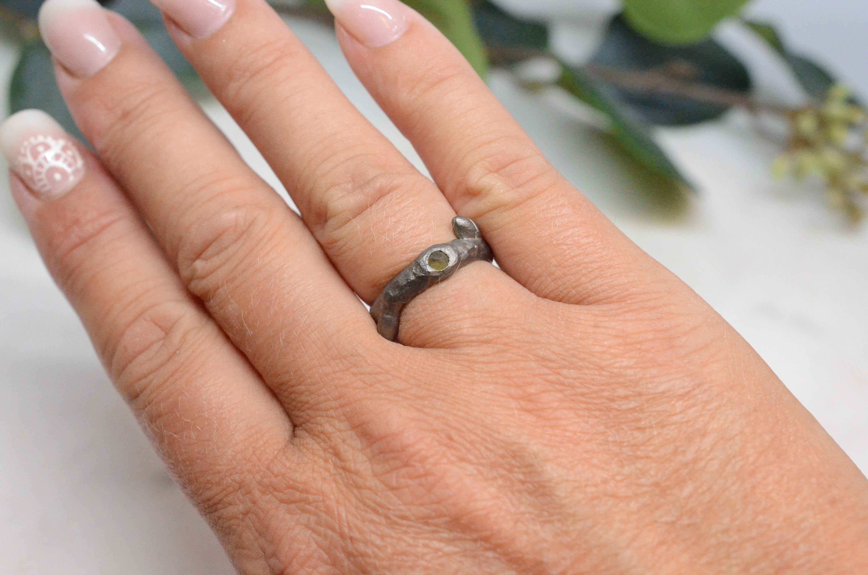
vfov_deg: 22.5
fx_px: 1444
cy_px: 288
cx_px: 434
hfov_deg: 33.5
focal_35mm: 60
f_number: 8
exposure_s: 1/800
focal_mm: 40
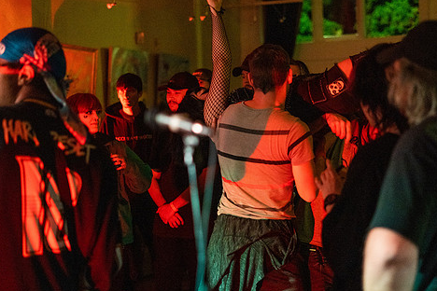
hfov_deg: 32.4
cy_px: 154
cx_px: 242
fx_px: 753
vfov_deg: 21.9
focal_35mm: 62
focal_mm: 50
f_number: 1.8
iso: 4000
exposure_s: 1/200
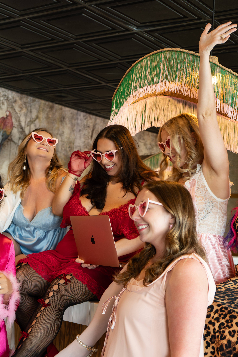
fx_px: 545
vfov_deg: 36.2
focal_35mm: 55
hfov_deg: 24.6
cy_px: 178
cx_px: 119
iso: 2500
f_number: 5
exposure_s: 1/160
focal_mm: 55
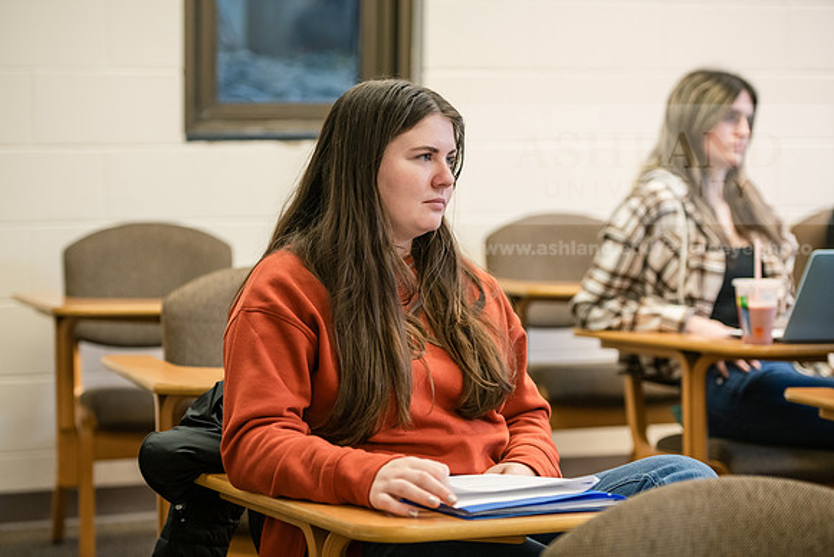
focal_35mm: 90
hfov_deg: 22.6
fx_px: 2085
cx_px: 417
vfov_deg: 15.2
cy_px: 278
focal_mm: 90
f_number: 3.2
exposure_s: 1/125
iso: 800
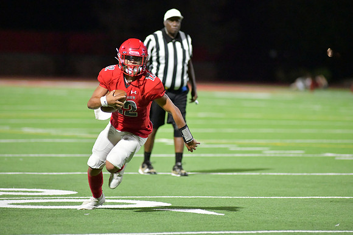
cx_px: 176
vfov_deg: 4.6
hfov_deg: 6.9
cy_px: 118
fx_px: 2942
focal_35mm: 300
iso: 11400
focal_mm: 300
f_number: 4
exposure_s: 1/1250
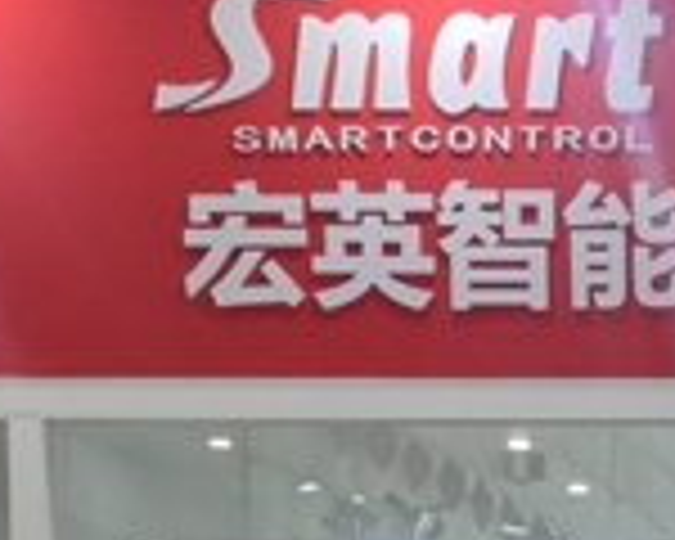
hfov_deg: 11.0
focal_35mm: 169
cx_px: 958
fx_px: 3376
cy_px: 1166
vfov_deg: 8.5
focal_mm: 4.77
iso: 174
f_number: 1.75
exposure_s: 1/100
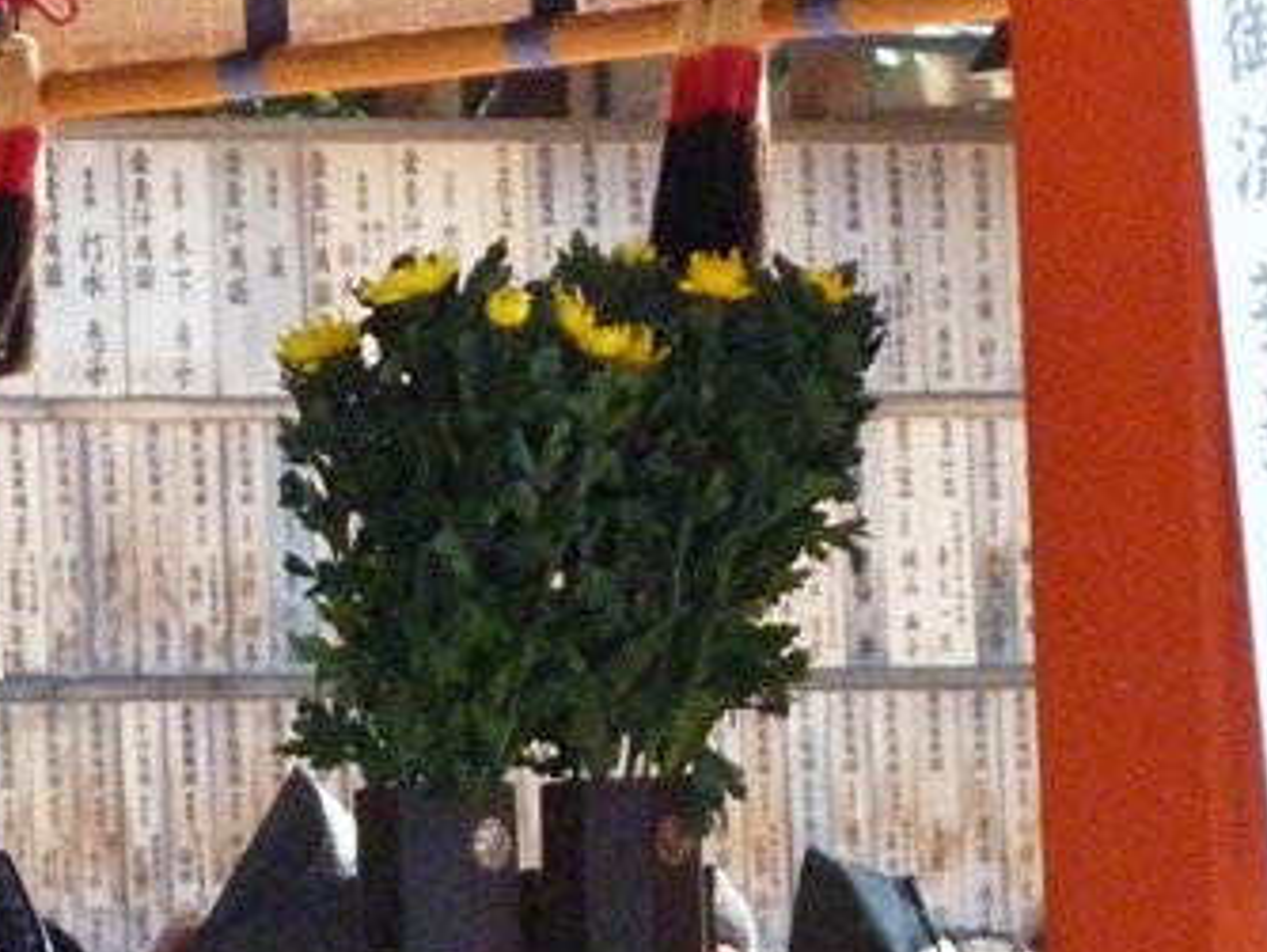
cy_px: 334
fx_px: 24467
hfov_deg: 3.0
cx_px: 671
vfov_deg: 2.2
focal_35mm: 668
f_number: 4.7
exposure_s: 1/800
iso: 800
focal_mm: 39.7
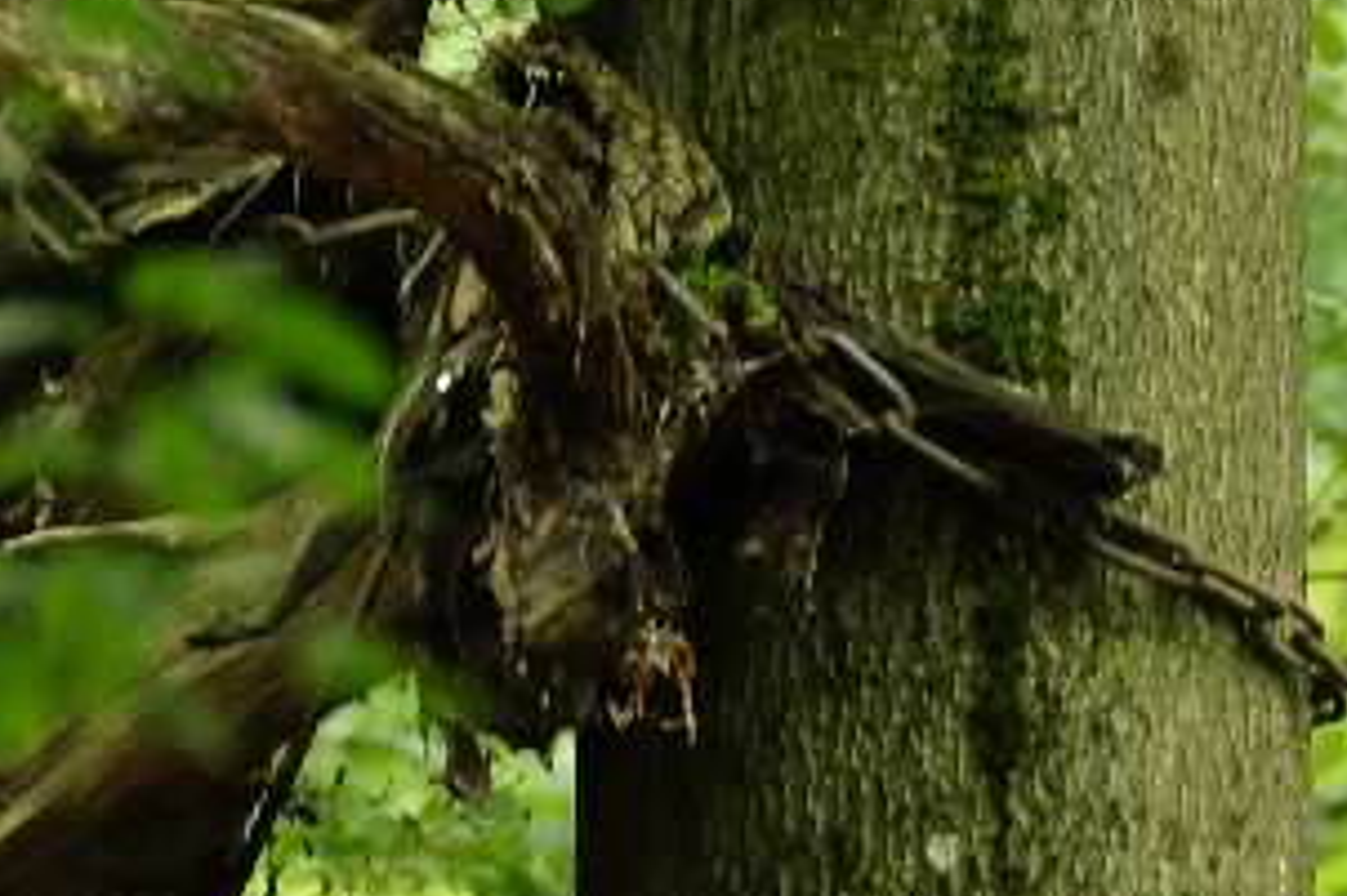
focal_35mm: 1791
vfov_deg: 0.8
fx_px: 66974
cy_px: 214
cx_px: 317
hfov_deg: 1.2
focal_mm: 300
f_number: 6.3
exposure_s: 1/25
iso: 500
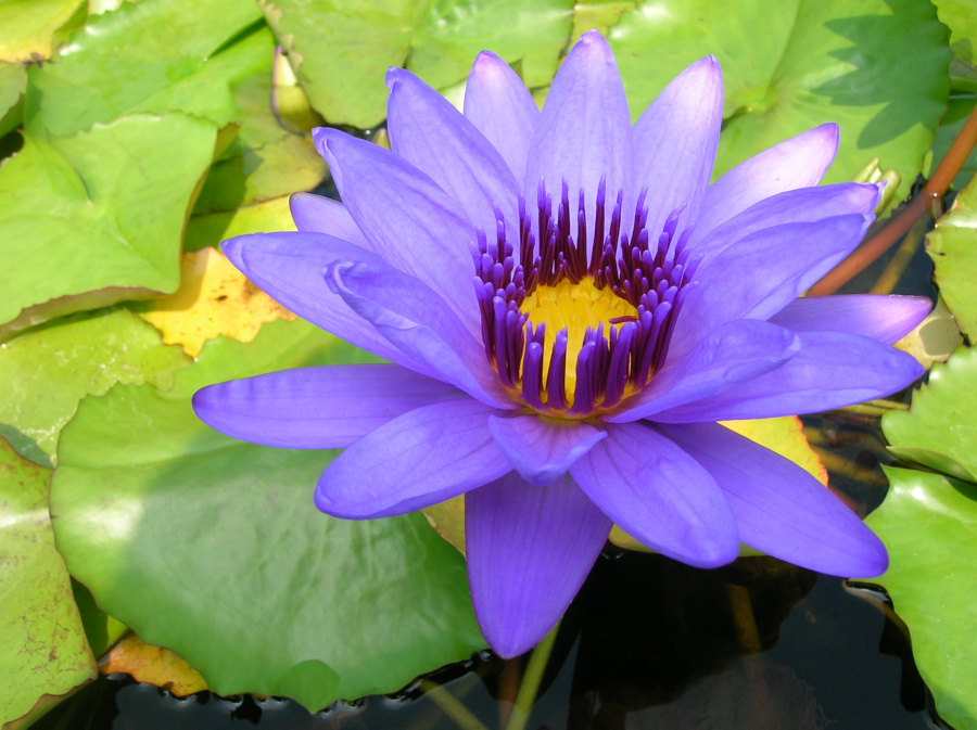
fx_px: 959
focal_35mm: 34
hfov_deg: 54.0
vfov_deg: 41.7
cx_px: 488
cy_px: 365
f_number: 4.9
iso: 50
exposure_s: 1/172
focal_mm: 5.7
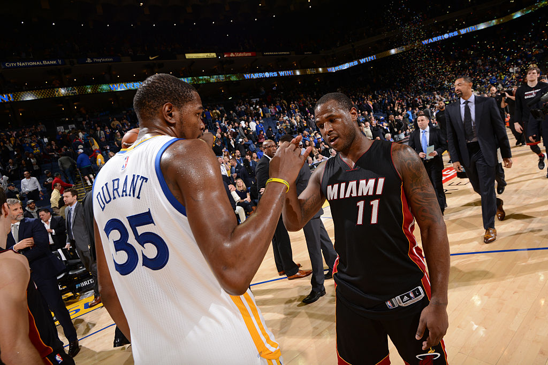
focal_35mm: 19
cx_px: 274
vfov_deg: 64.6
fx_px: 289
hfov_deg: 86.9
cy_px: 182
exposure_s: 1/250
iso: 320
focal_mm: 19
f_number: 5.6
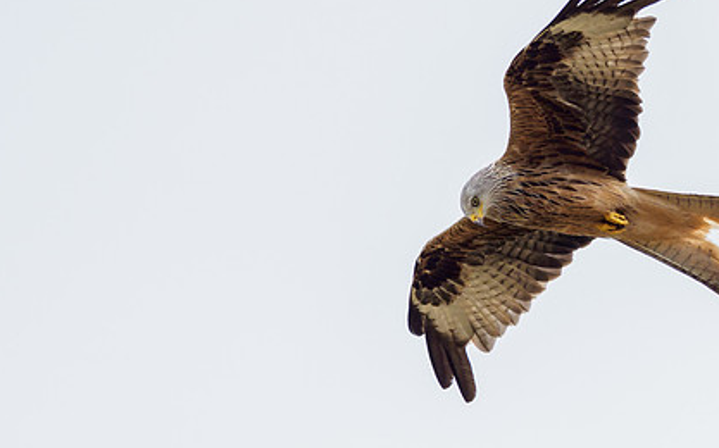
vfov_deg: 0.9
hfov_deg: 1.4
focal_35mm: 1512
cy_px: 177
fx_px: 29608
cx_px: 736
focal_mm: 300
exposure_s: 1/1250
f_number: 4
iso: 200
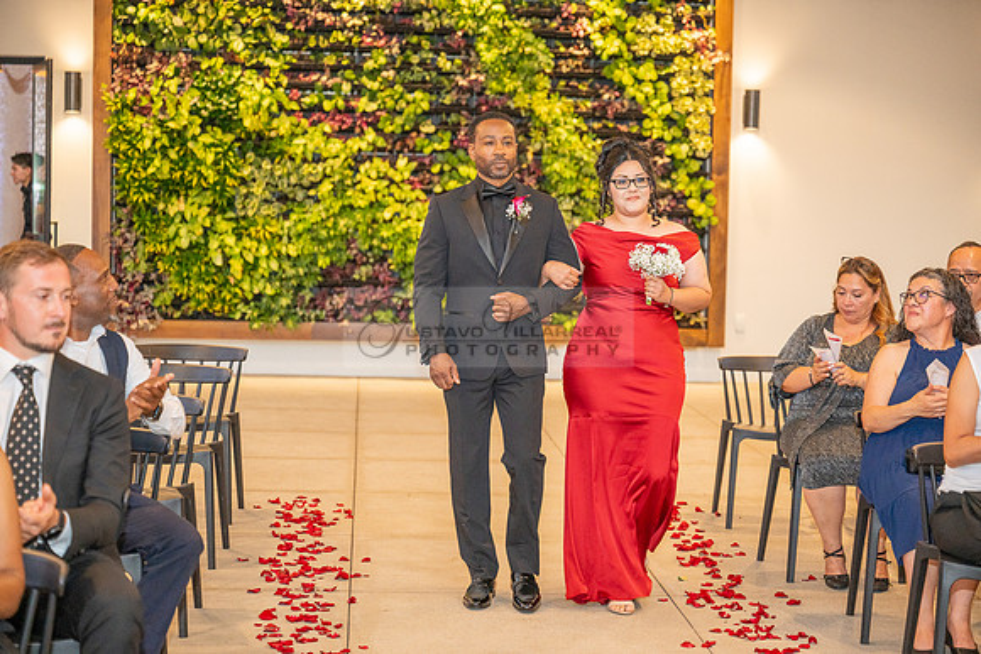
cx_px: 490
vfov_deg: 19.5
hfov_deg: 28.8
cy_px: 327
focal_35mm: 70
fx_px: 1908
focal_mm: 70
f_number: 2.8
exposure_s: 1/200
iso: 1000
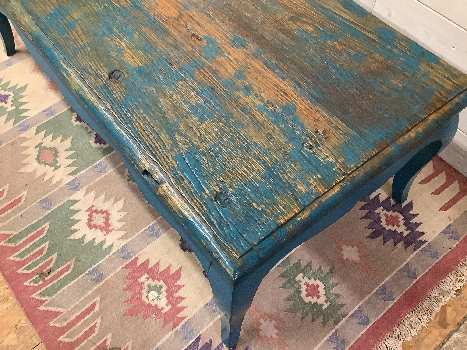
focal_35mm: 31
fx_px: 418
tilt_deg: -58.8
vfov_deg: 45.4
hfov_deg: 58.4
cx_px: 234
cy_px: 175
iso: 250
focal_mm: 3.3
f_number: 2.4
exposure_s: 1/60
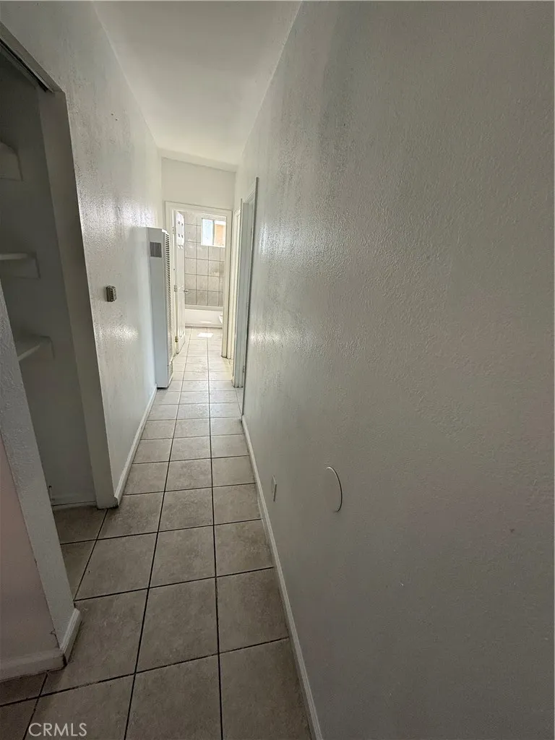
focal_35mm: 14
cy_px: 370
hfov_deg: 85.7
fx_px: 299
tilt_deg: -18.7
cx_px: 278
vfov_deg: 102.1
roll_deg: -6.3
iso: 125
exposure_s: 1/99
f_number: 2.2
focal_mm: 2.22
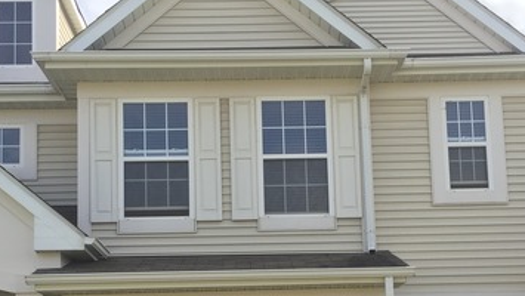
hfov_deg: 36.6
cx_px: 269
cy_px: 296
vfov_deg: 20.4
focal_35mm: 57
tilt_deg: +6.9
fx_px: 794
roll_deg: +1.3
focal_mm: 4.15
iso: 32
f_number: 2.2
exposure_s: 1/1014
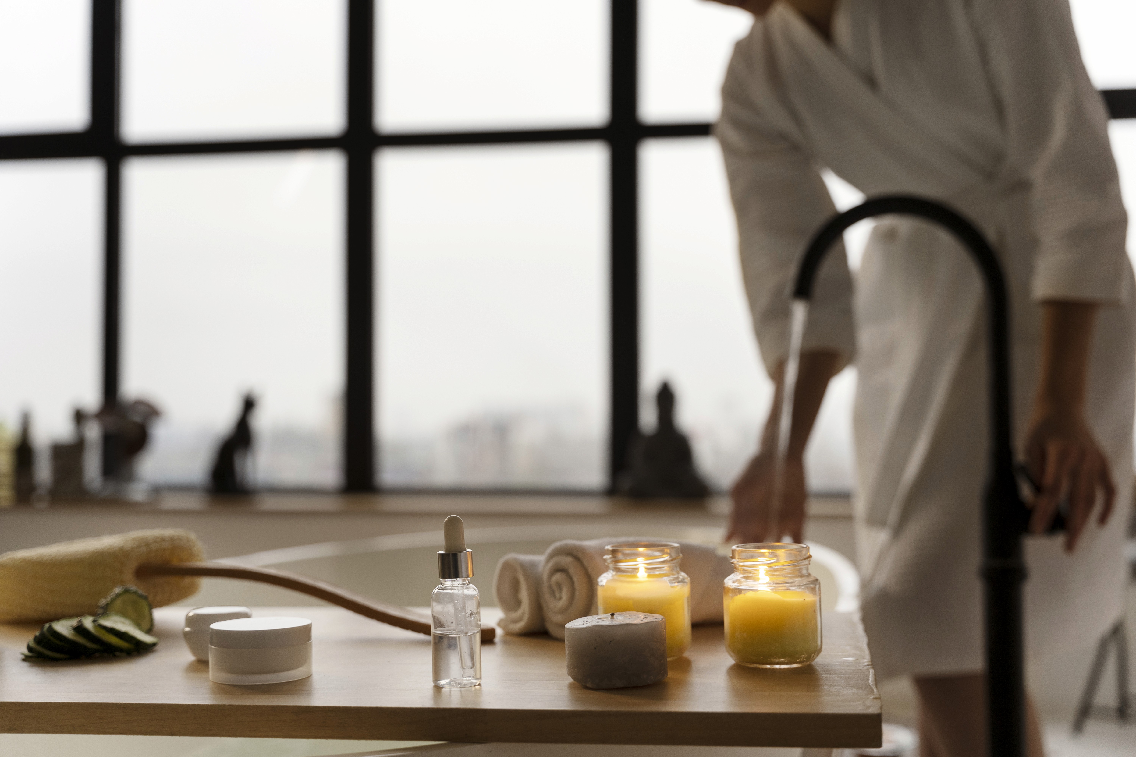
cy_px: 378
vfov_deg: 31.1
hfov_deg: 45.2
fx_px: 1363
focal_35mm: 43
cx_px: 568
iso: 500
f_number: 2.8
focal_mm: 43.2
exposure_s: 1/80
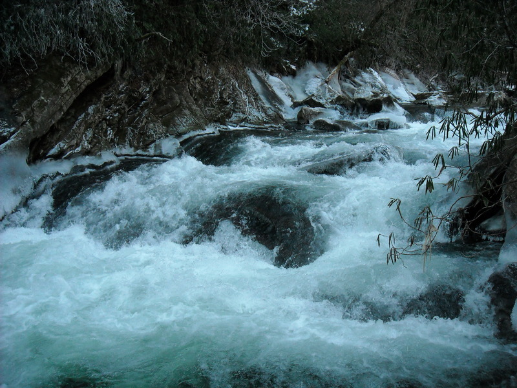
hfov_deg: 52.6
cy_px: 194
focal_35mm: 35
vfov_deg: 40.7
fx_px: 523
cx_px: 258
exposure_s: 1/250
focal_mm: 5.7
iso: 322
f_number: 2.8
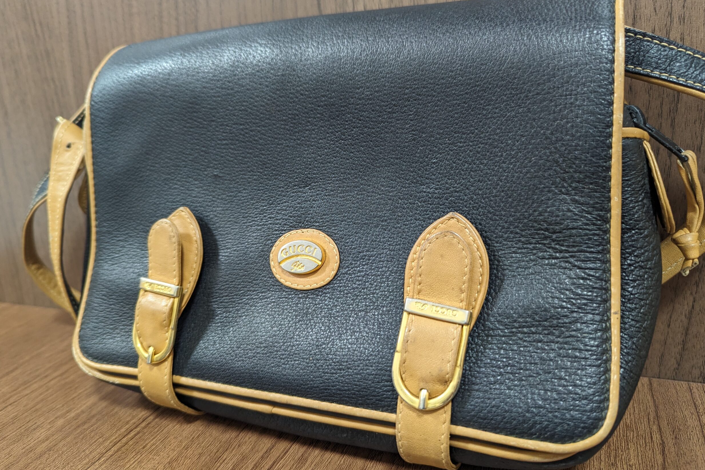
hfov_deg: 69.4
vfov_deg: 49.5
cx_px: 343
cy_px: 223
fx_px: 509
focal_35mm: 26
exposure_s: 1/66.9
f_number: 1.85
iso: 275
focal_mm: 6.81
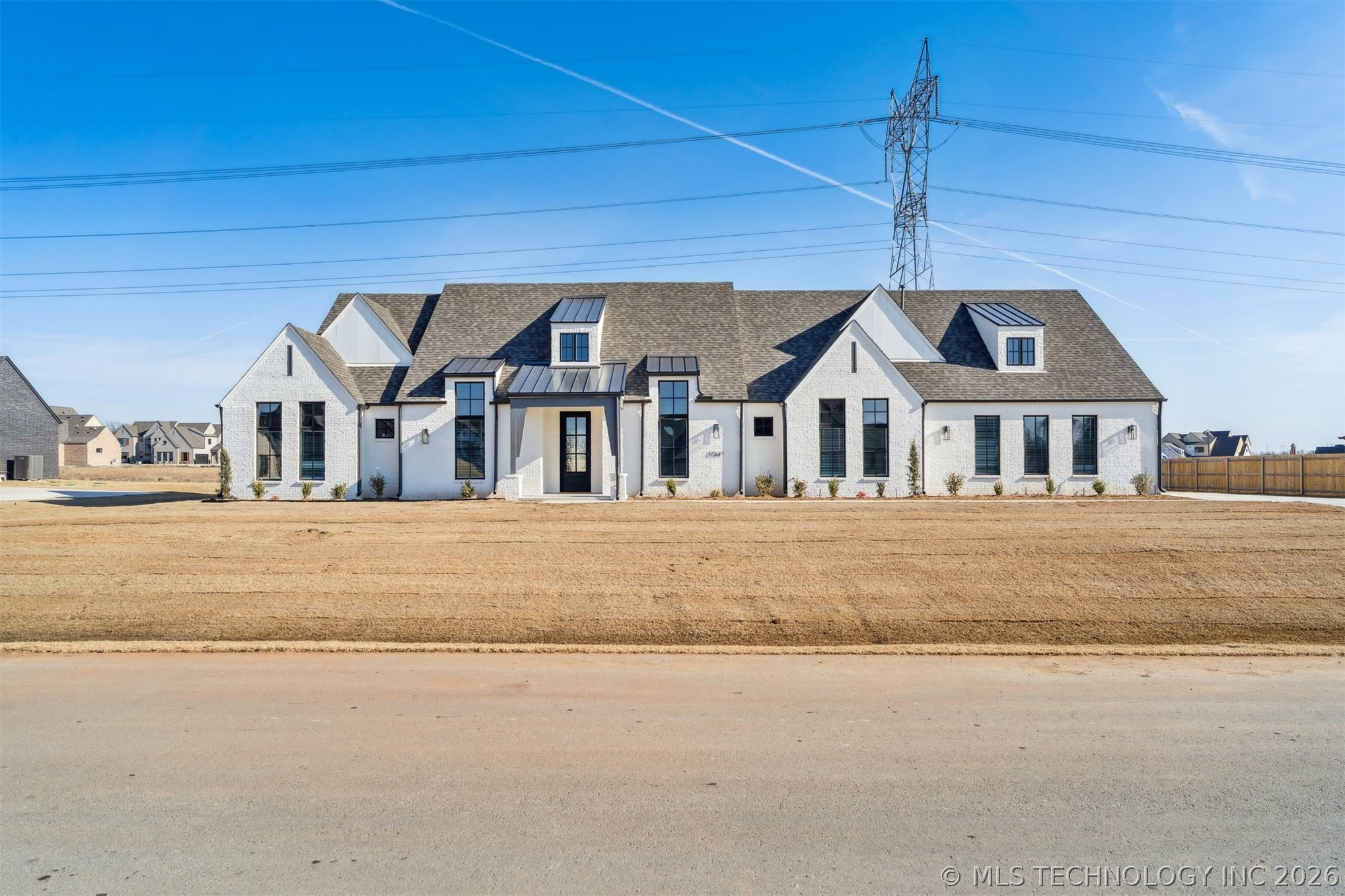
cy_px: 448
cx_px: 672
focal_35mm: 22
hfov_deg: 79.9
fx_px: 803
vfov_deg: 58.3
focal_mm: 21.5
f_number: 6.3
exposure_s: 1/2000
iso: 200
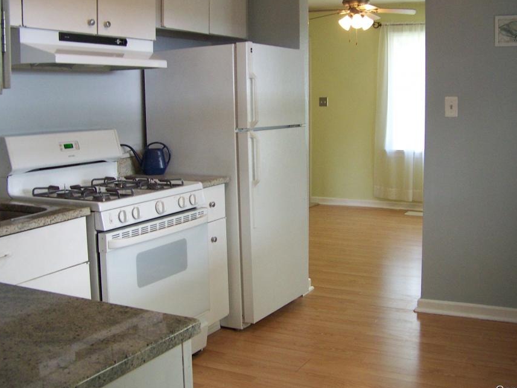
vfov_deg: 33.6
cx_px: 281
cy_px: 168
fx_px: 643
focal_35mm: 43
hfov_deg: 43.8
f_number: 2.8
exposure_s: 1/30
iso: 160
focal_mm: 5.85
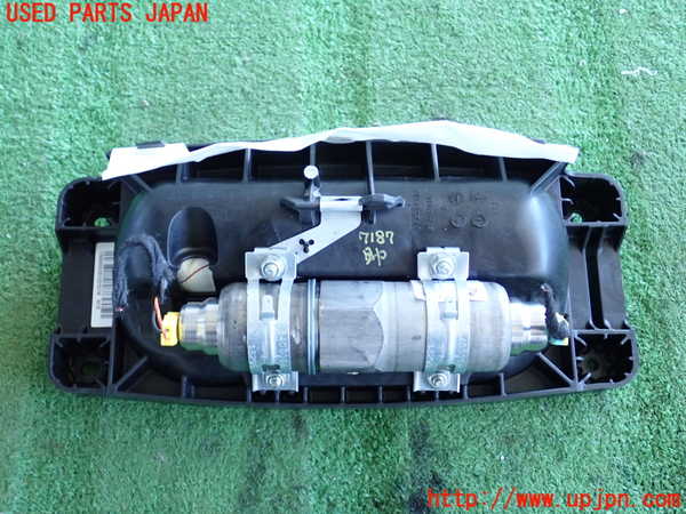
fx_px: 753
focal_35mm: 38
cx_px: 343
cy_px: 257
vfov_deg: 37.7
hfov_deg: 49.0
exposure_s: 1/40
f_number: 2.7
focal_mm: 6.86
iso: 500
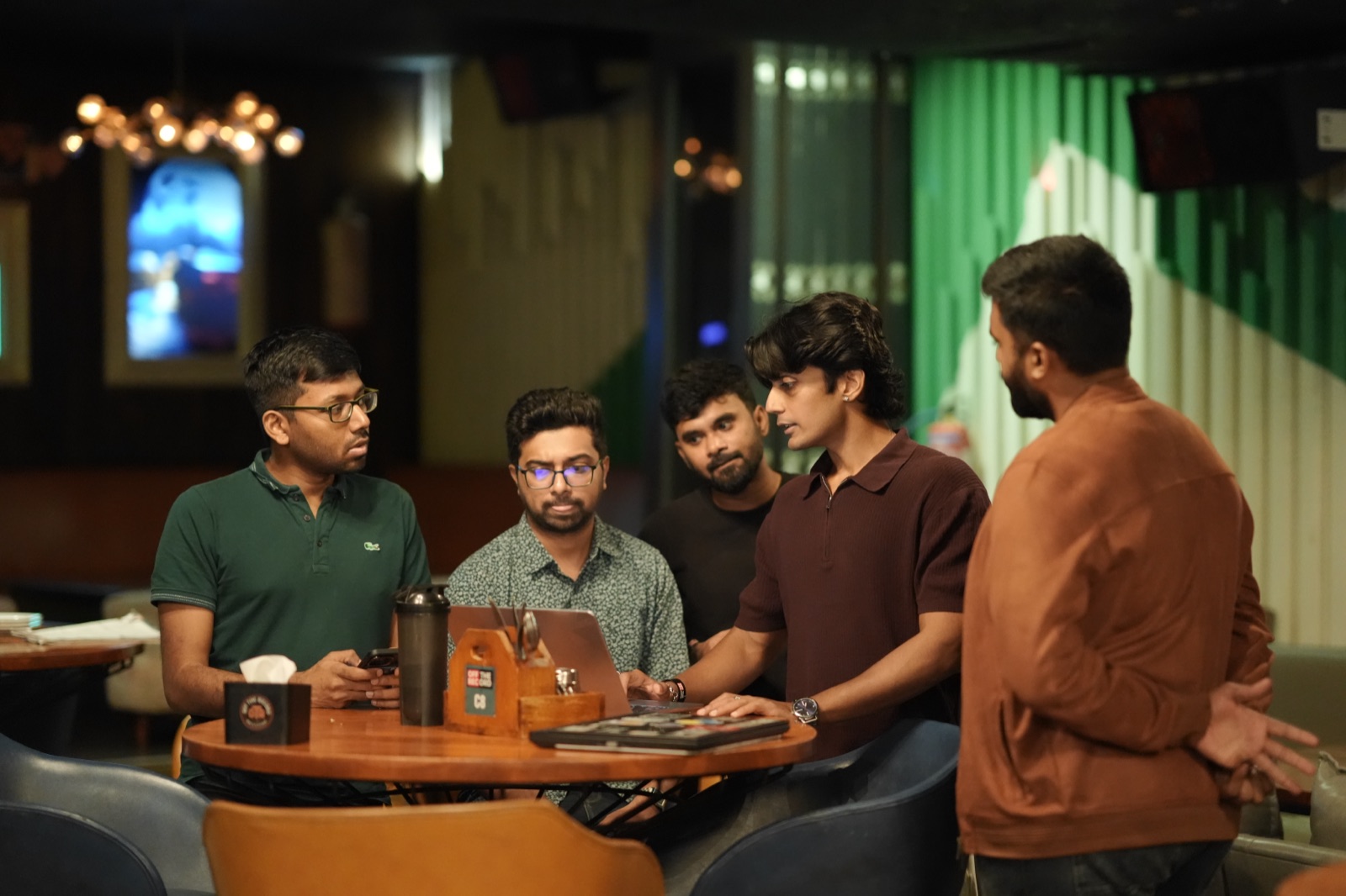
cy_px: 448
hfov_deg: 23.9
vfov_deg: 16.1
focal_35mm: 85
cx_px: 673
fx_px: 3177
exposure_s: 1/200
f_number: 1.6
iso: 8000
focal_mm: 85
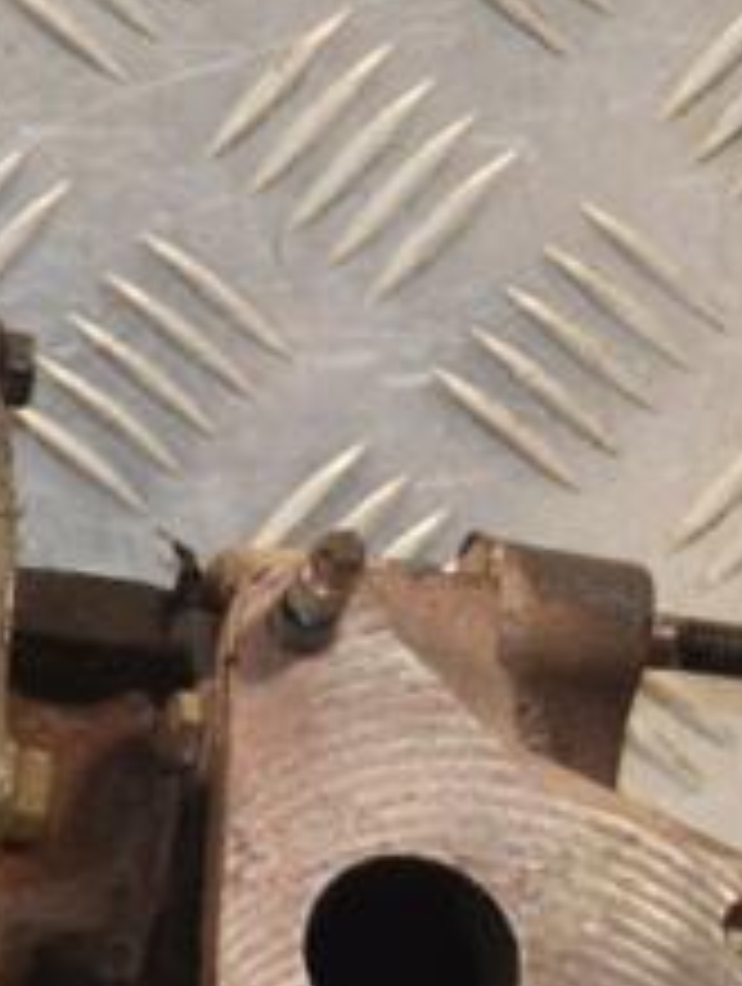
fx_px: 9556
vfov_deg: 5.9
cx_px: 22
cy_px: 878
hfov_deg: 4.4
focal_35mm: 335
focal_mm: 85
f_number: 5.6
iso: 800
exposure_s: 1/160
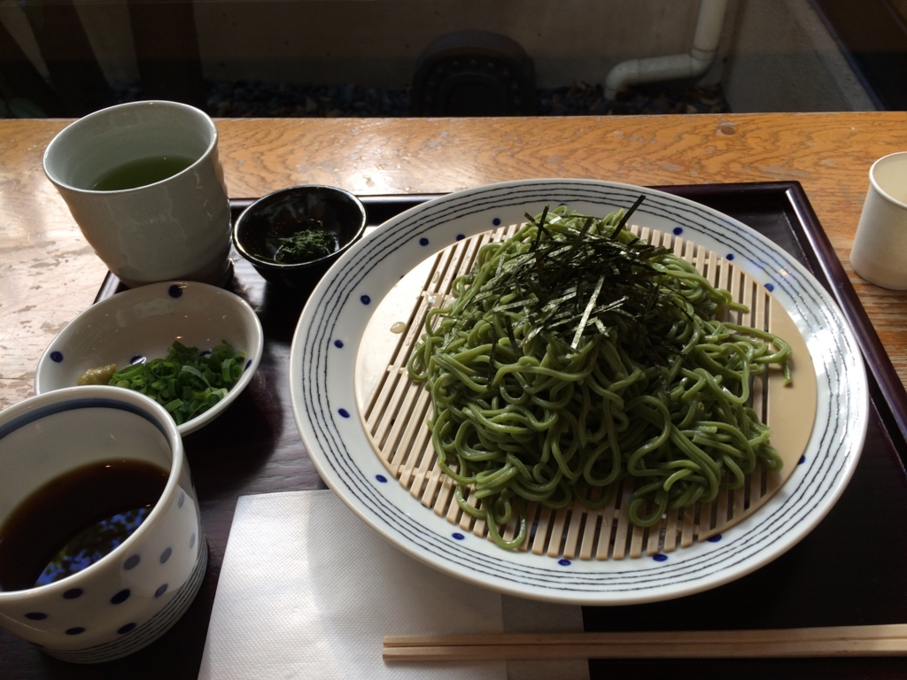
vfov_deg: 48.2
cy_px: 340
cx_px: 454
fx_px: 760
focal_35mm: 29
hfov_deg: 61.7
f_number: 2.2
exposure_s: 1/60
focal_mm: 4.15
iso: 32
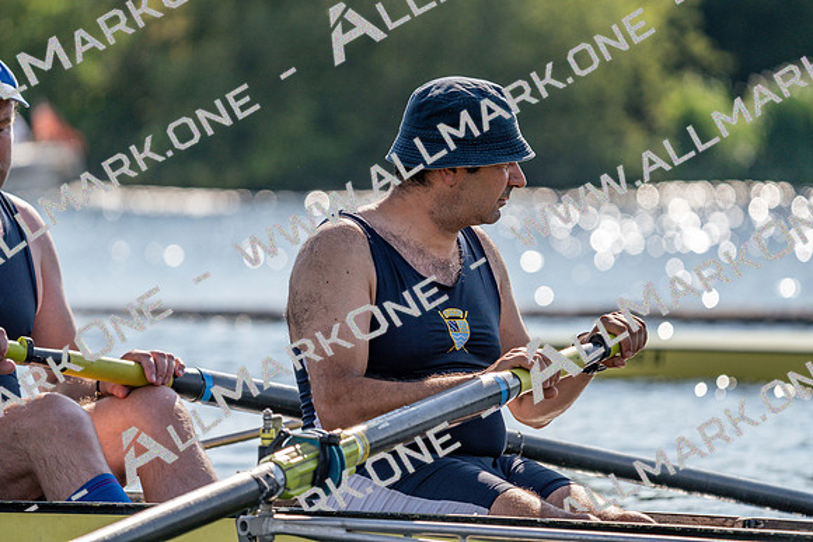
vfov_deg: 4.5
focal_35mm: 303
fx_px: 6844
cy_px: 271
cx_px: 406
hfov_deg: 6.8
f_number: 6.3
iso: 250
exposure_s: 1/1600
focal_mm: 303
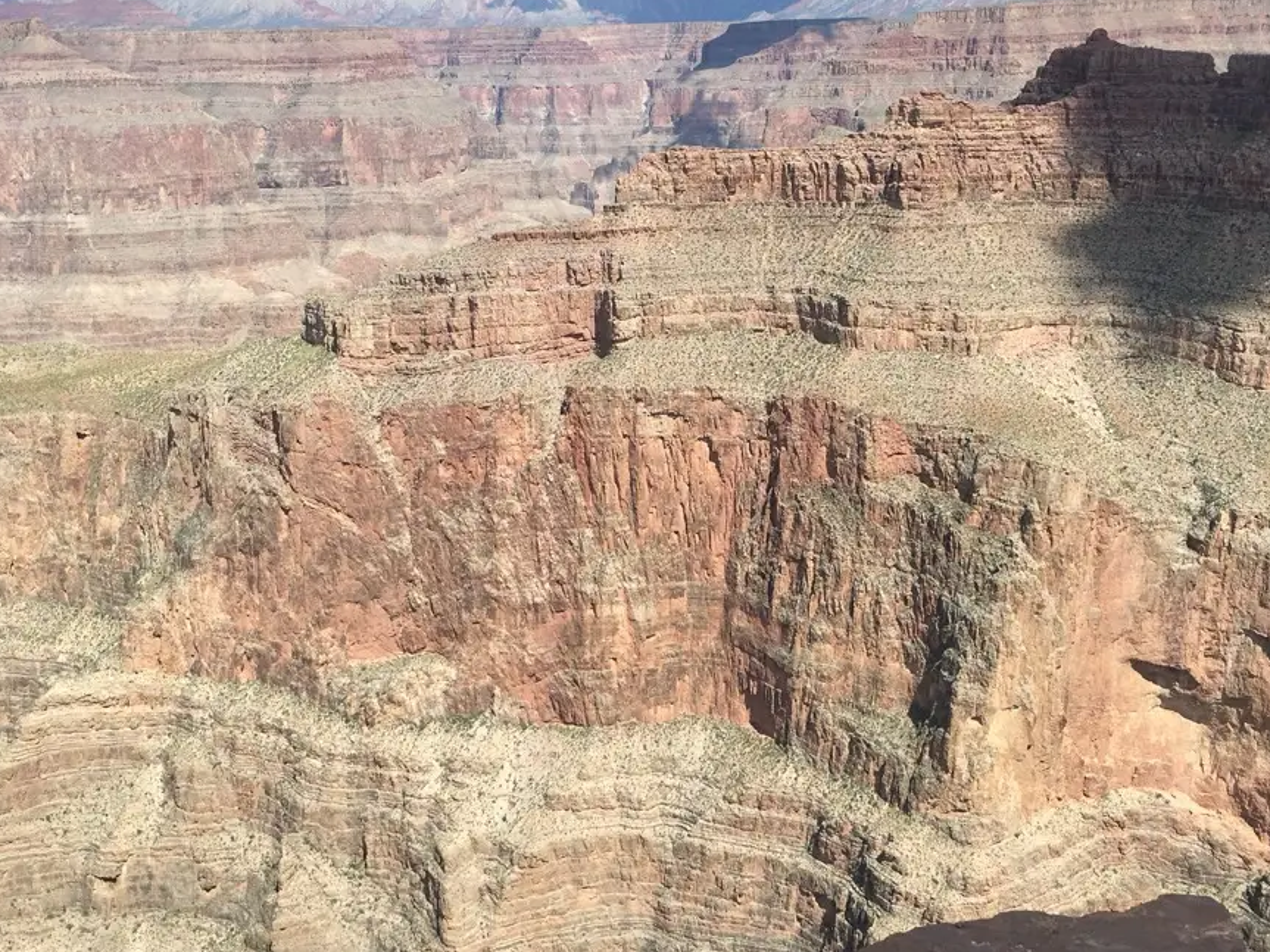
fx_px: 1577
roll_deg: +0.3
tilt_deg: -19.0
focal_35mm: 43
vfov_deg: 33.4
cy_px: 589
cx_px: 648
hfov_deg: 43.9
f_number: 2.2
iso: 25
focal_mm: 4.15
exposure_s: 1/1923
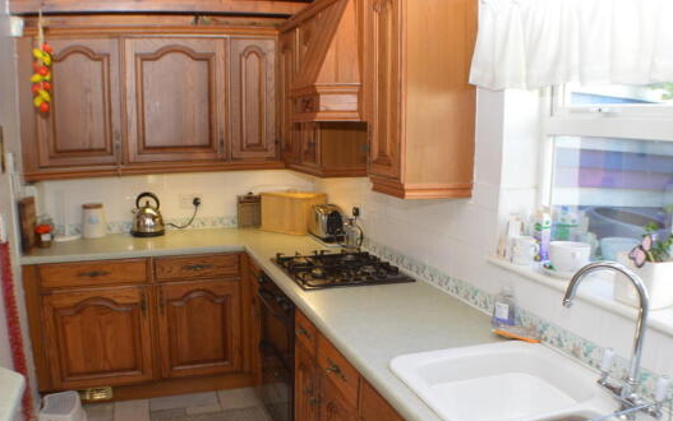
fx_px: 697
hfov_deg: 51.4
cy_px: 258
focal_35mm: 38
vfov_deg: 33.5
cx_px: 305
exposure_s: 1/13
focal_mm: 20
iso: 200
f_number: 8
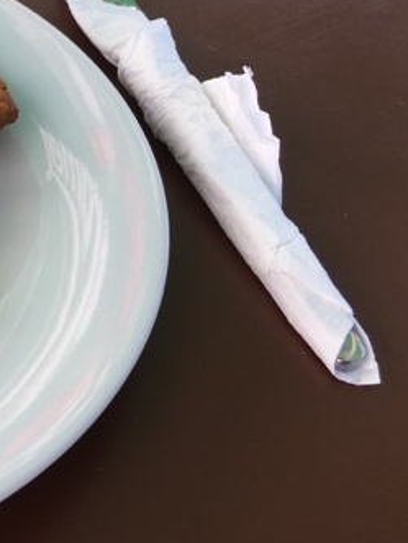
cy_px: 167
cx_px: -211
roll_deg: +1.1
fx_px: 1098
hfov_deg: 18.5
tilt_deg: -39.7
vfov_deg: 27.5
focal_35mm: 70
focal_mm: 4.15
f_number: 2.2
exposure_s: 1/247
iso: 25
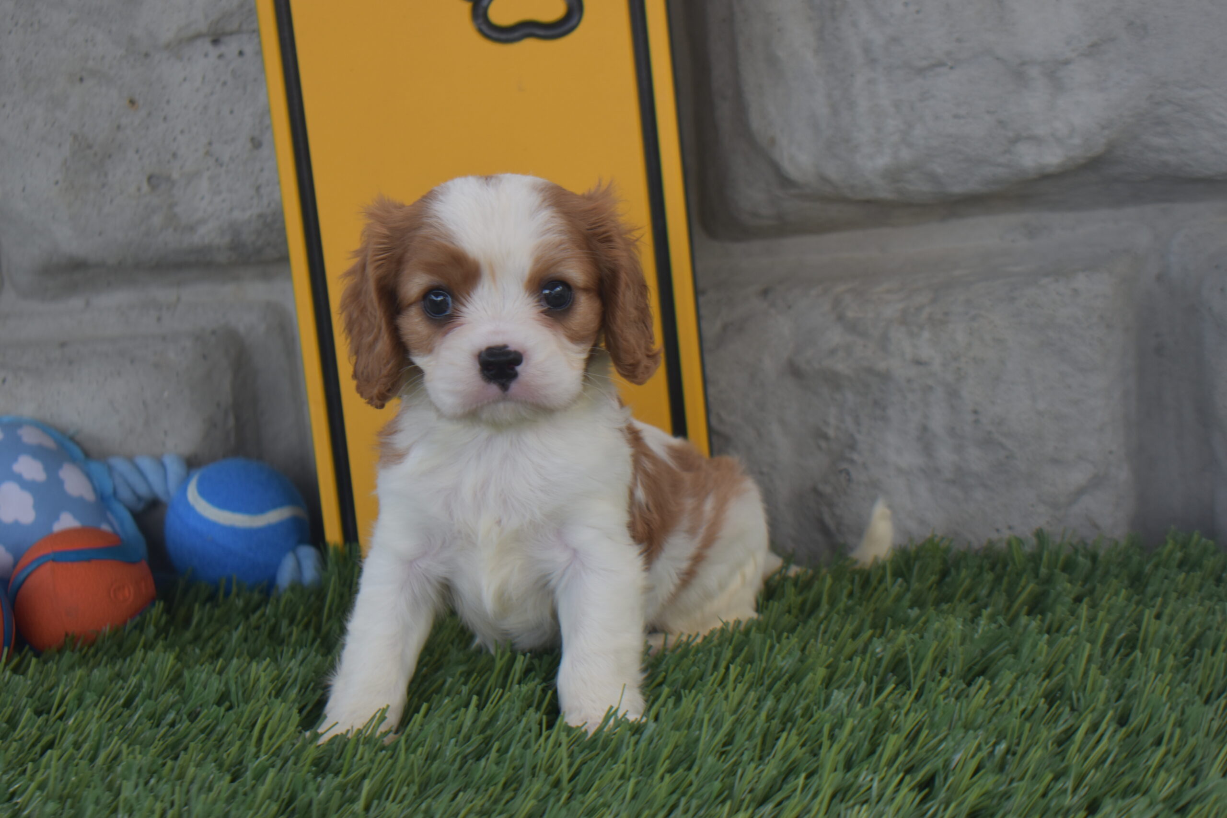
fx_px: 2454
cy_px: 409
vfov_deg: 18.9
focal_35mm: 72
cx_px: 614
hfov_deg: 28.1
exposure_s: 1/125
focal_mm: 48
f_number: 5.3
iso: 200
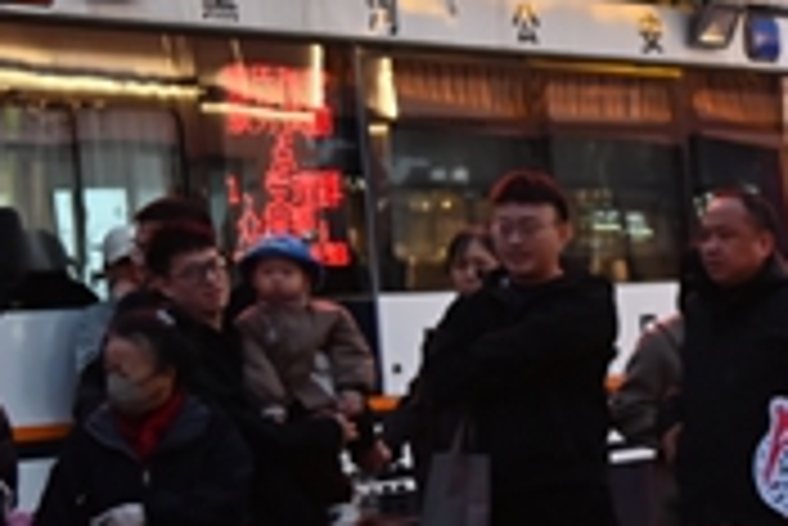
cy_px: 593
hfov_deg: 12.2
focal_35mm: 142
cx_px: 1752
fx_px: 3111
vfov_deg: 9.6
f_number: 4.5
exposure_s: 1/125
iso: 1100
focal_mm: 31
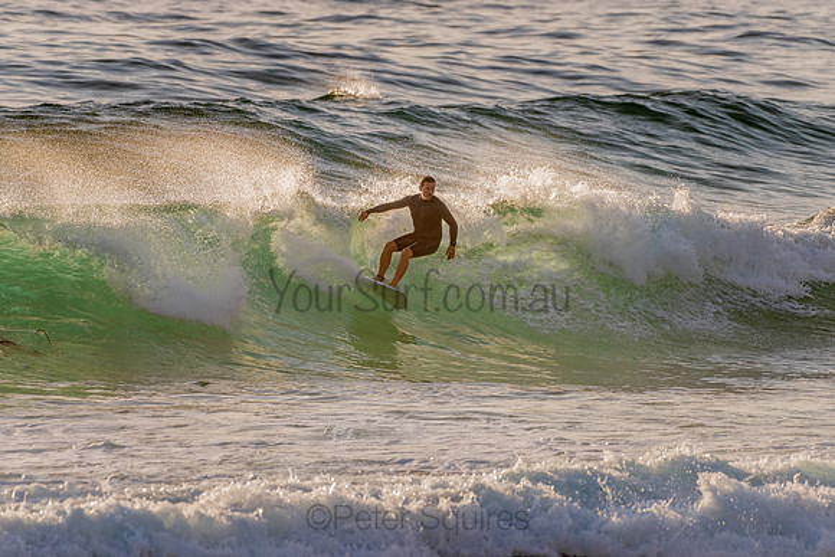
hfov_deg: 3.4
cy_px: 270
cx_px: 407
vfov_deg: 2.2
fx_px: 14218
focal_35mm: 613
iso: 200
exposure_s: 1/2000
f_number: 5.6
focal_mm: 500
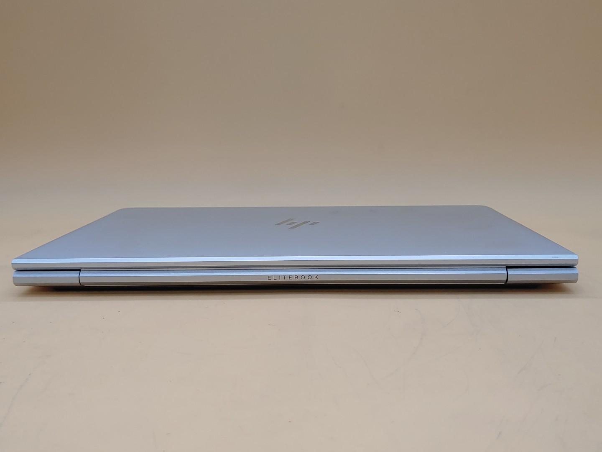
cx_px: 301
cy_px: 226
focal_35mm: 36
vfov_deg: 39.7
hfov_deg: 51.4
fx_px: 626
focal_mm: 4.36
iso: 50
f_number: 1.8
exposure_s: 1/187
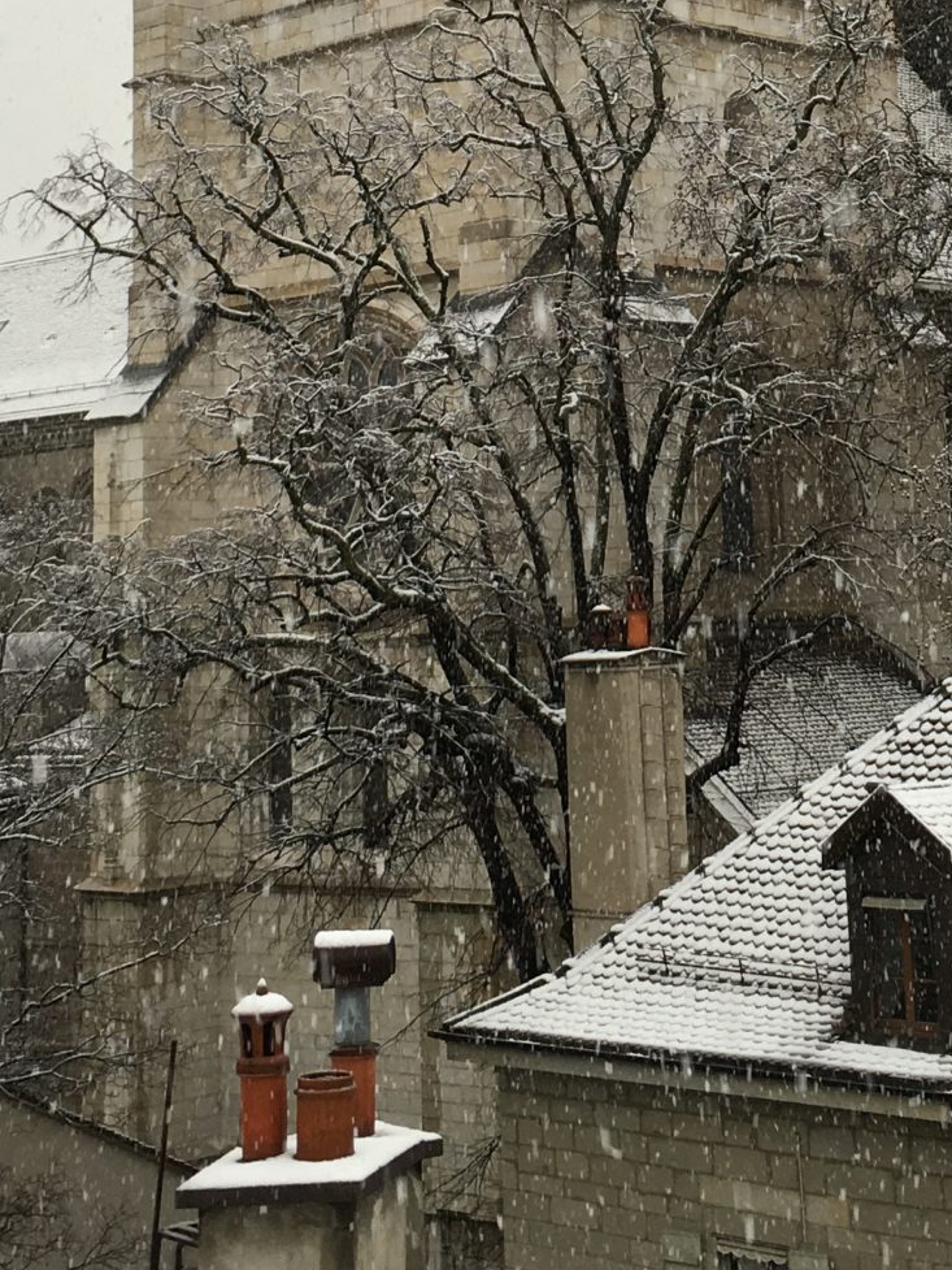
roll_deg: +2.7
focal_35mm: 76
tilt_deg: +12.6
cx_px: 634
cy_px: 23
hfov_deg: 19.3
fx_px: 2786
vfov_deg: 24.6
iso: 32
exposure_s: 1/100
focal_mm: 4.15
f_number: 2.2
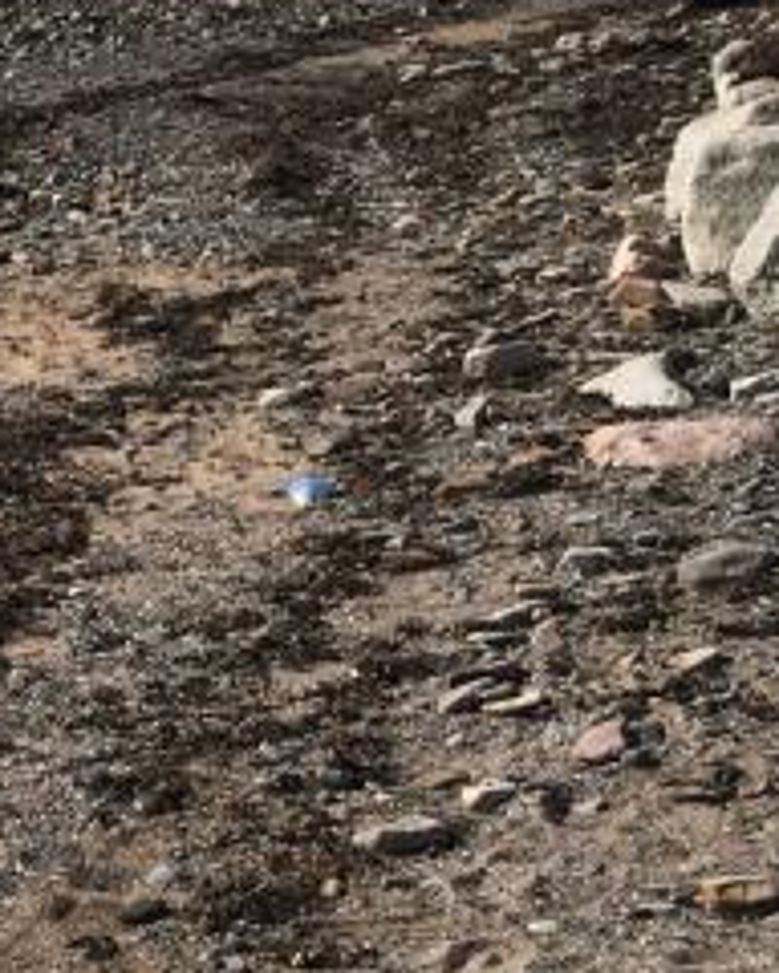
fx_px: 3487
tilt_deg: +0.3
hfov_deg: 12.0
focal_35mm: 121
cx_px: -475
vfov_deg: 15.4
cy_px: -122
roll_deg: -2.7
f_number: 2.2
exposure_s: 1/2653
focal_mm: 4.15
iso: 25
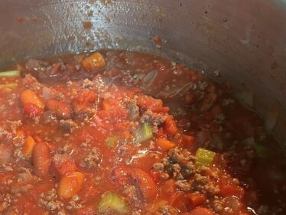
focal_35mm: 50
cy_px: 169
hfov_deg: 36.8
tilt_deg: -51.9
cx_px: 55
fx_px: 413
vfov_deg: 28.6
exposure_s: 1/40
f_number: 1.5
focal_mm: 5.7
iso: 500
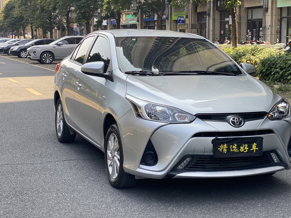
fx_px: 597
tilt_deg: -6.4
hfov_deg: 27.3
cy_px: 102
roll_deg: -0.2
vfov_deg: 20.7
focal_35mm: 71
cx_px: 183
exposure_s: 1/139
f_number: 2
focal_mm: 6
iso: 20
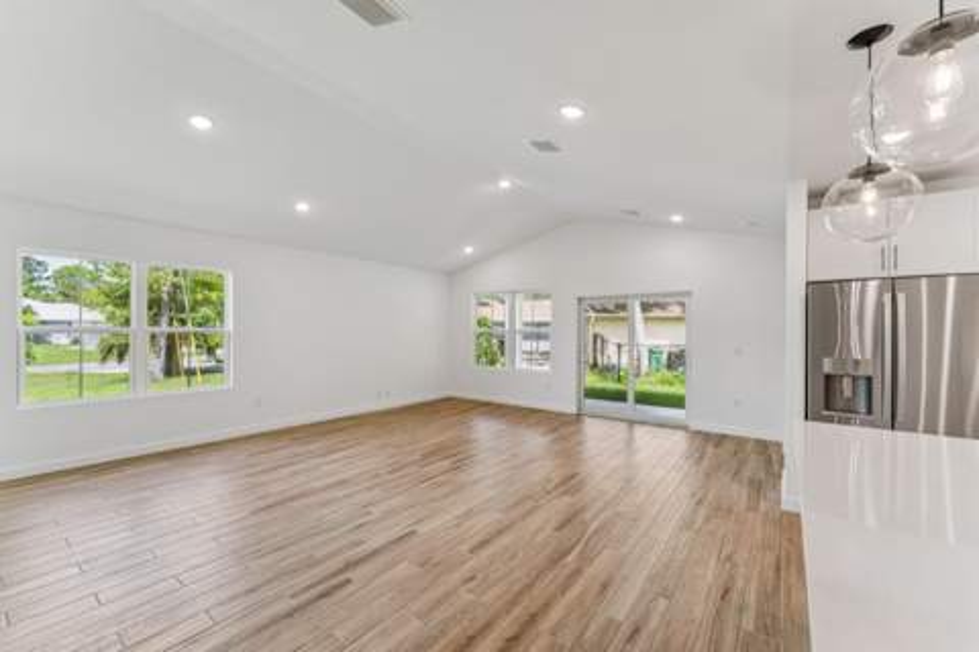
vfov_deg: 81.2
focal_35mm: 14
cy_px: 326
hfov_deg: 104.3
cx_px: 490
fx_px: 381
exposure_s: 1/6
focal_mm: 14
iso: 200
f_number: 8
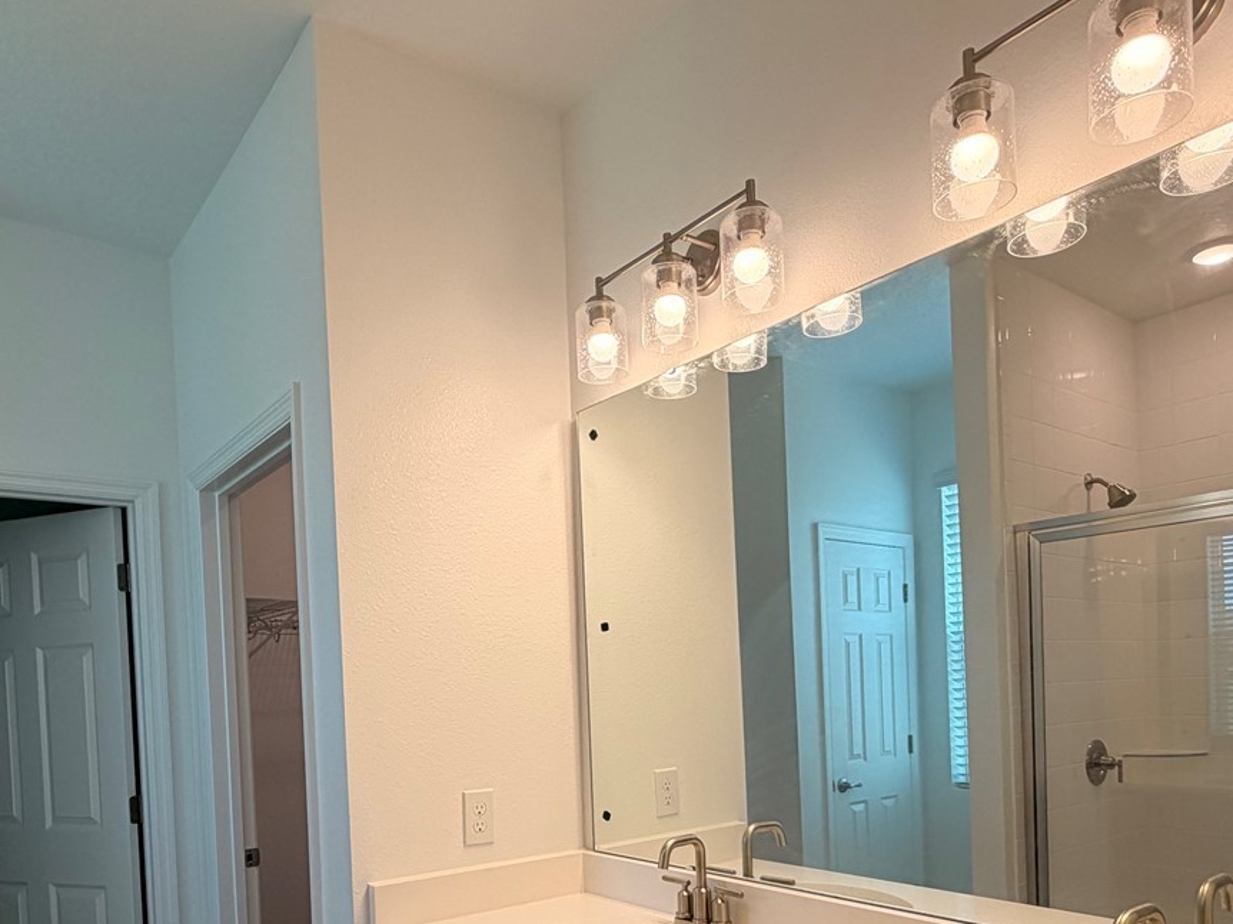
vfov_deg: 50.4
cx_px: 592
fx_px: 926
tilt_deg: -1.9
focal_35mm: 26
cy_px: 715
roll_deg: +1.6
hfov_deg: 67.3
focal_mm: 2.22
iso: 64
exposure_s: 1/148
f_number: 2.2
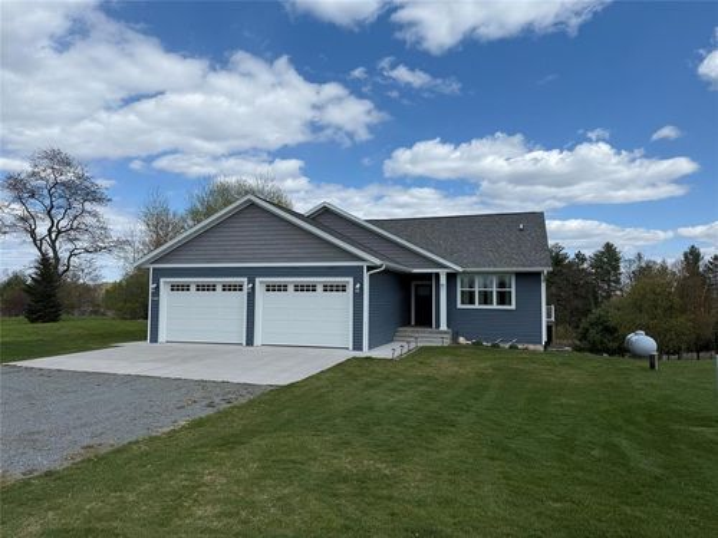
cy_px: 269
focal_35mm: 24
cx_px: 359
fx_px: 498
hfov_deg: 71.6
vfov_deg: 56.8
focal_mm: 6.76
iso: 80
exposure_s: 1/6173
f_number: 1.78
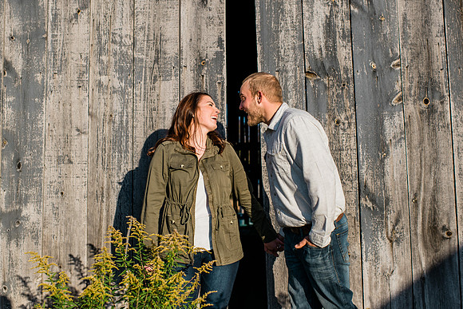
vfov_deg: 31.1
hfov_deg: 45.2
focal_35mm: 43
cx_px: 232
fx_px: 556
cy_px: 154
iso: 125
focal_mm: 35
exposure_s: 1/2500
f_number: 3.2
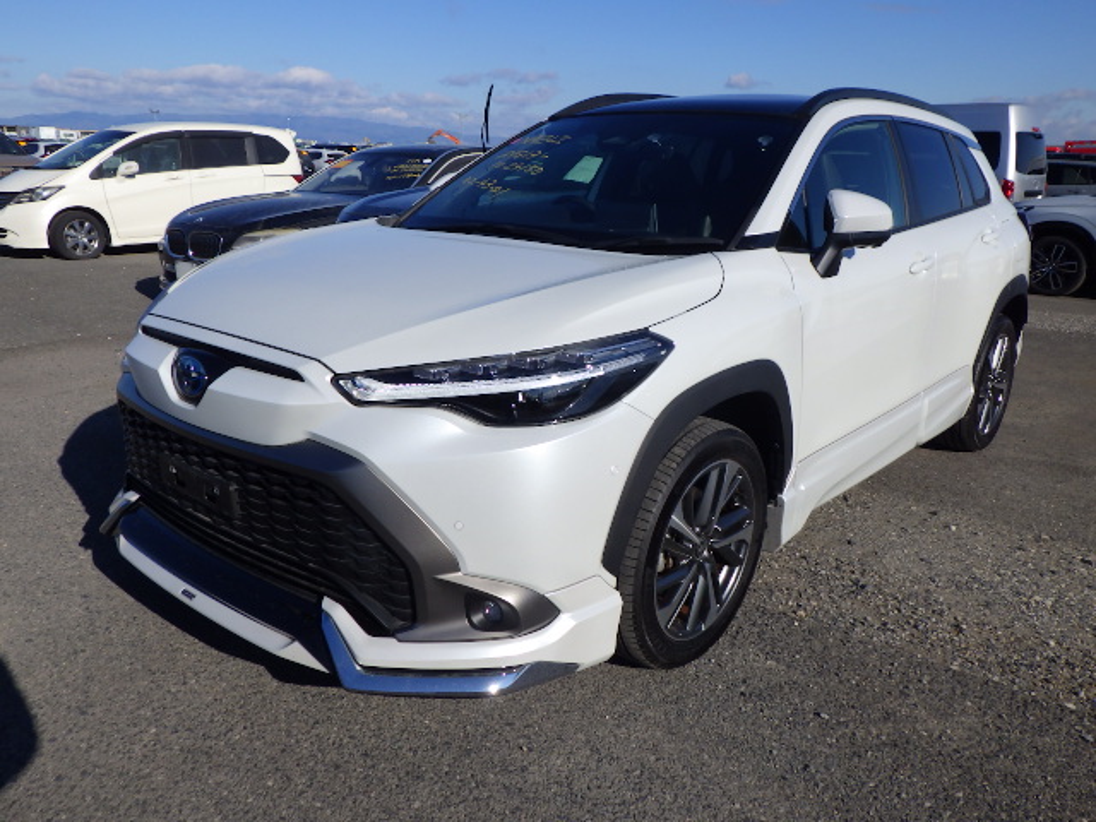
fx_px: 887
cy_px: 411
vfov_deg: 49.7
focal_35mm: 28
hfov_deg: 63.4
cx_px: 548
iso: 125
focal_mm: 5
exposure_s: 1/1500
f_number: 4.2
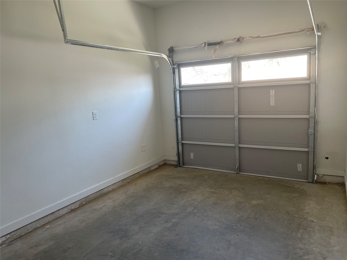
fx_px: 261
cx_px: 174
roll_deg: +4.0
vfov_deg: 53.1
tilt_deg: -8.2
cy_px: 130
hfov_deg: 67.3
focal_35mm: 26
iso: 100
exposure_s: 1/120
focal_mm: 4.2
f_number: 1.6
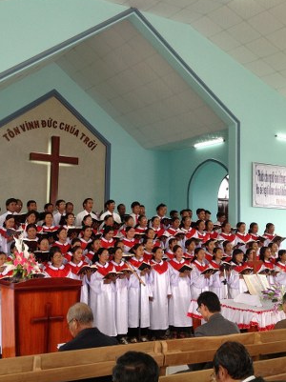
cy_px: 189
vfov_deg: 39.7
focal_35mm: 48
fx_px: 530
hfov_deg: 30.0
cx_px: 94
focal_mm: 4.28
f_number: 2.4
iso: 100
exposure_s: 1/120
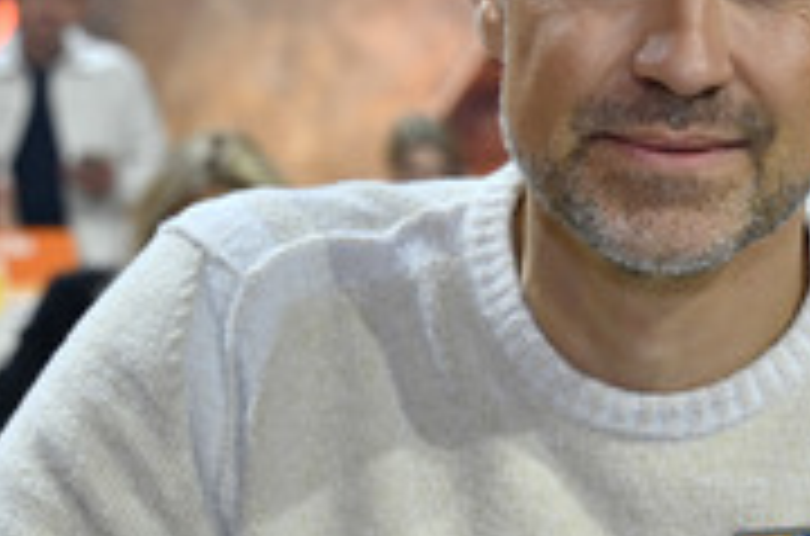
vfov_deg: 13.2
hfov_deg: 19.5
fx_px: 2311
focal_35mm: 103
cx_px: 740
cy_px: 252
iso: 1000
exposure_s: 1/200
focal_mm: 41
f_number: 4
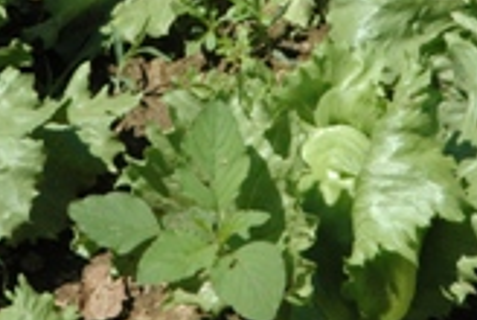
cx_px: 236
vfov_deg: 4.8
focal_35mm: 286
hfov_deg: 7.2
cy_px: -29
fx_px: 3796
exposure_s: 1/640
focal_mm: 70
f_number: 13
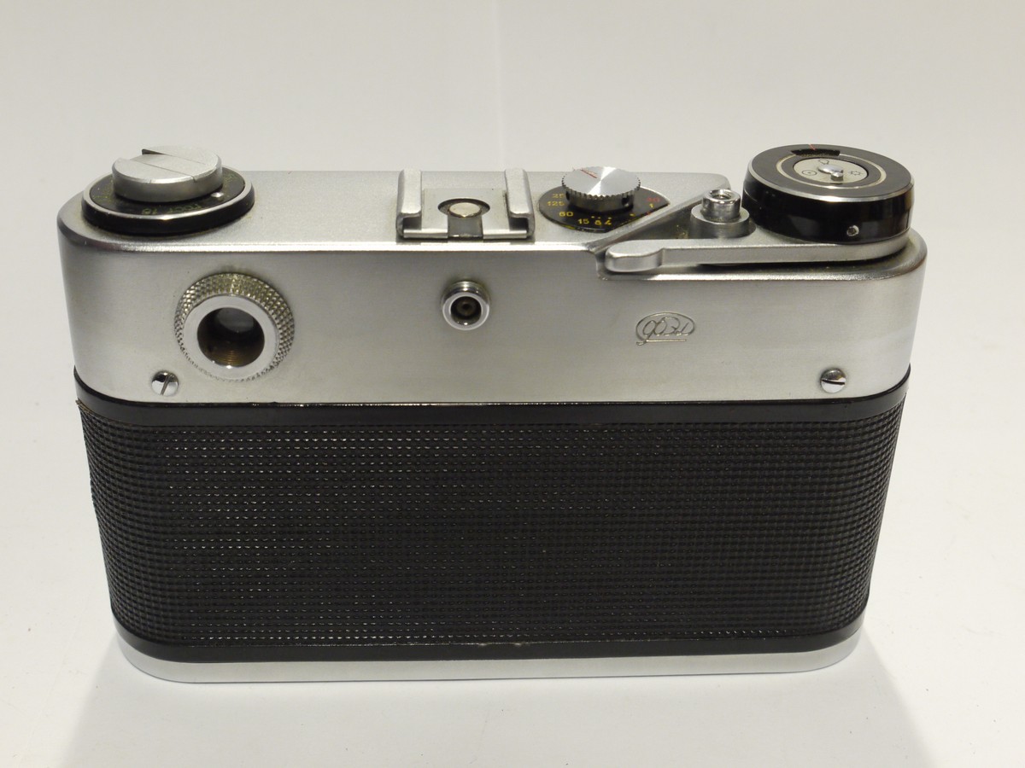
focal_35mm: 48
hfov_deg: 39.7
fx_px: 1421
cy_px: 384
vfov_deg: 30.3
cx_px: 512
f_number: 10
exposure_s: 1/20
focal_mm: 24
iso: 800
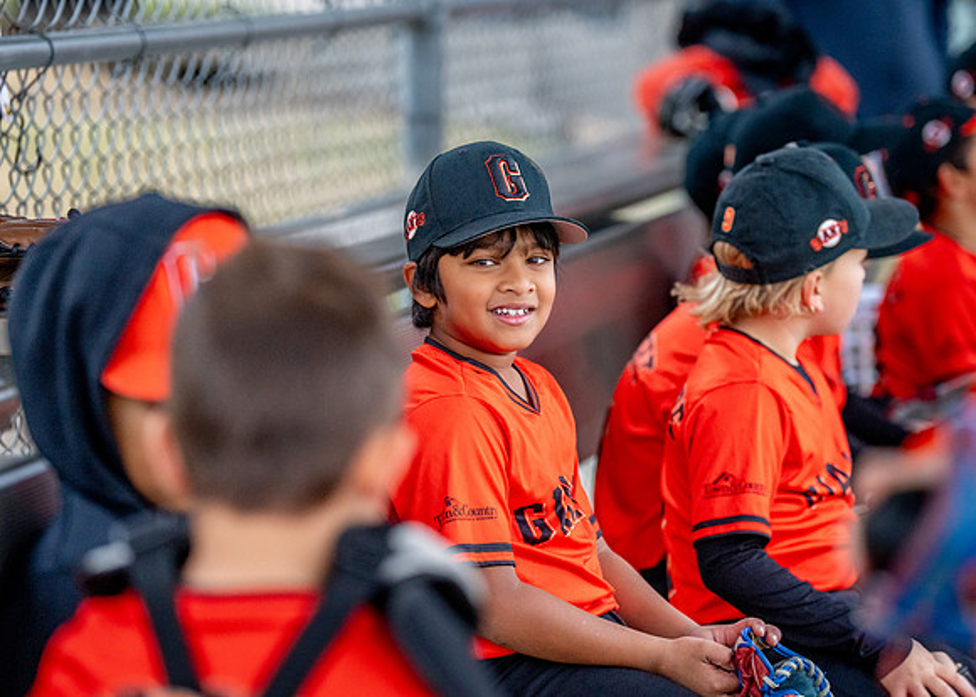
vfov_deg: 9.4
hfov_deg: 13.1
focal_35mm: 153
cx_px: 506
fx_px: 4241
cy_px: 317
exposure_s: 1/400
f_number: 2.8
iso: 2000
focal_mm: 130
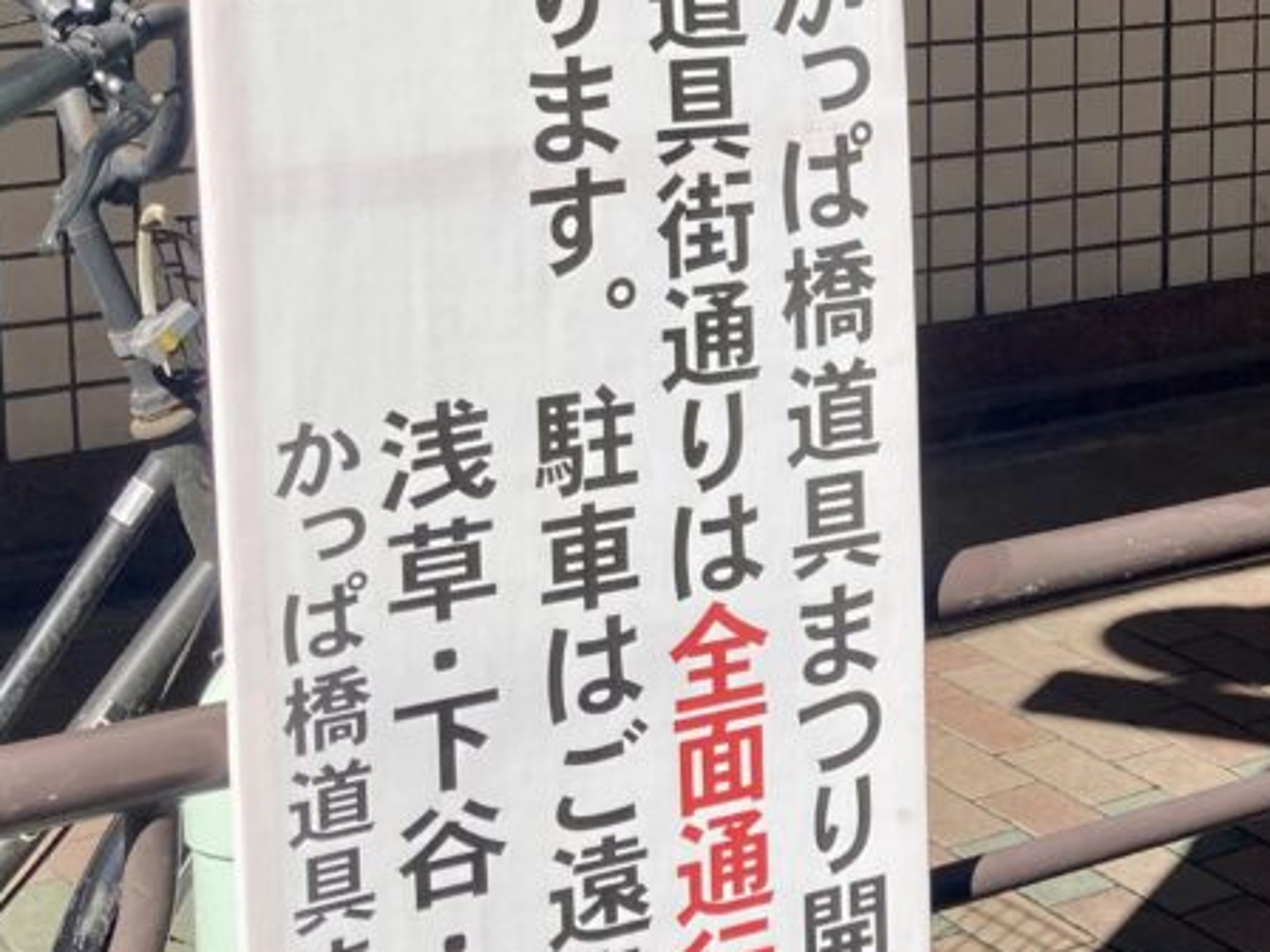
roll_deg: -1.7
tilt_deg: -8.3
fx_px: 2935
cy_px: 176
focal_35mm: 80
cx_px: 1307
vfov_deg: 18.3
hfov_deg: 23.3
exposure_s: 1/1499
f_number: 1.8
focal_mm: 3.99
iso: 20
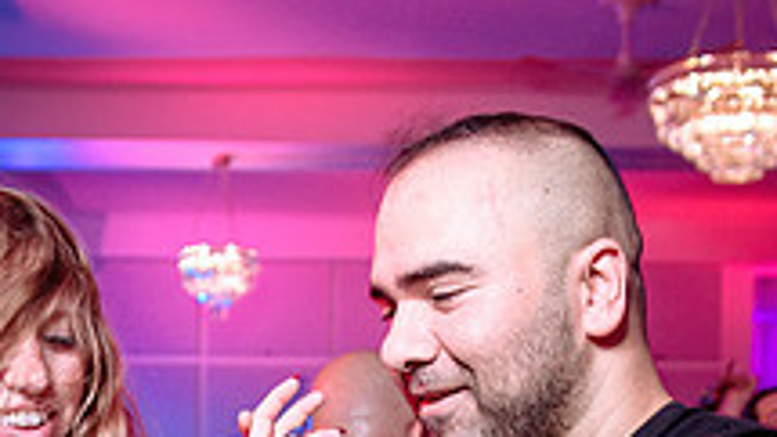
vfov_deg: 14.3
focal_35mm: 82
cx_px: 305
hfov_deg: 25.8
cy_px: 537
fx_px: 1690
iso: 800
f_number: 2.8
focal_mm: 24
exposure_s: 1/30
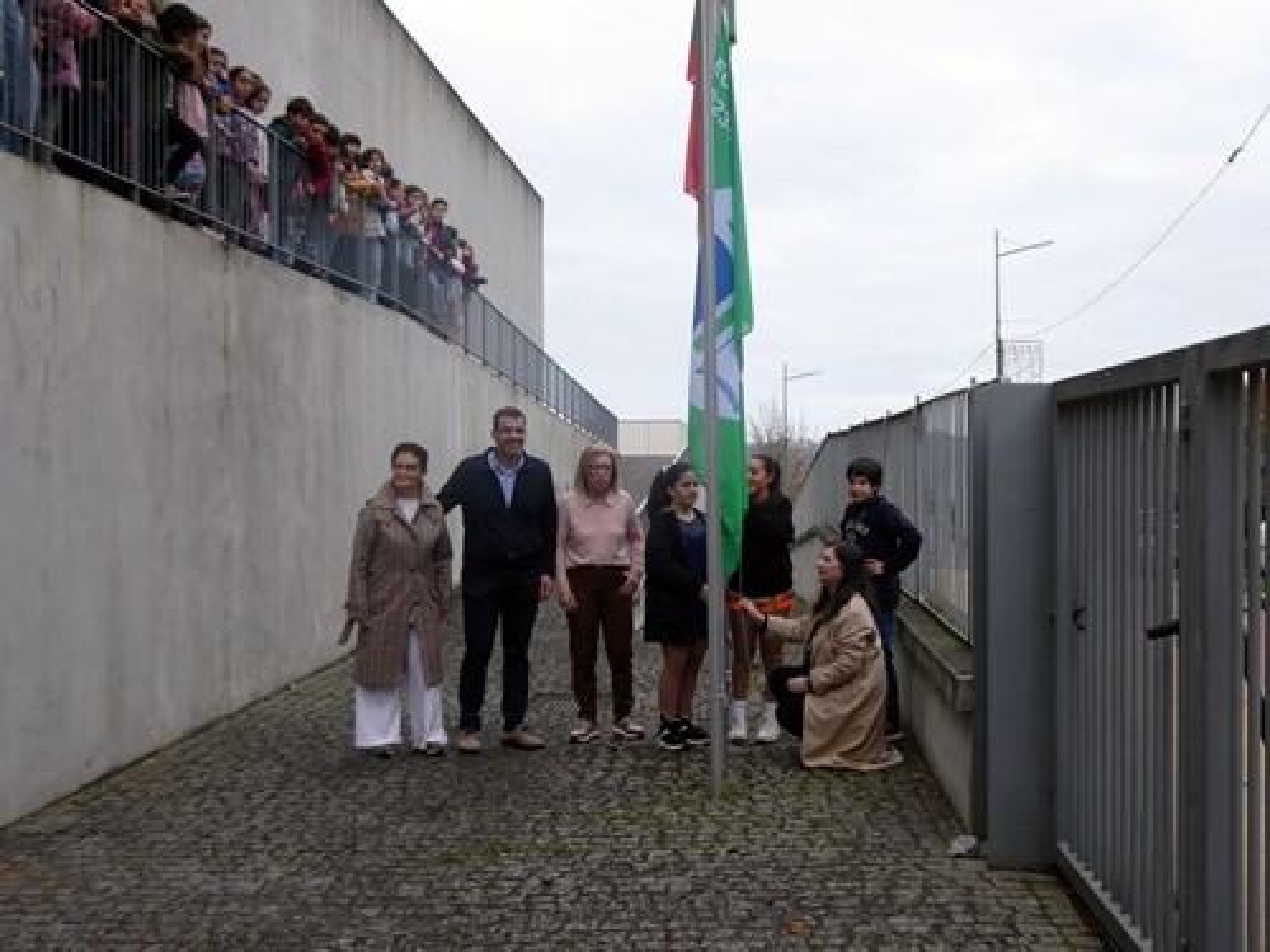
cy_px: 476
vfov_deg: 30.9
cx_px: 635
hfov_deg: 40.4
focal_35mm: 47
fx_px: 1724
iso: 80
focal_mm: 8.4
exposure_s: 1/125
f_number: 4
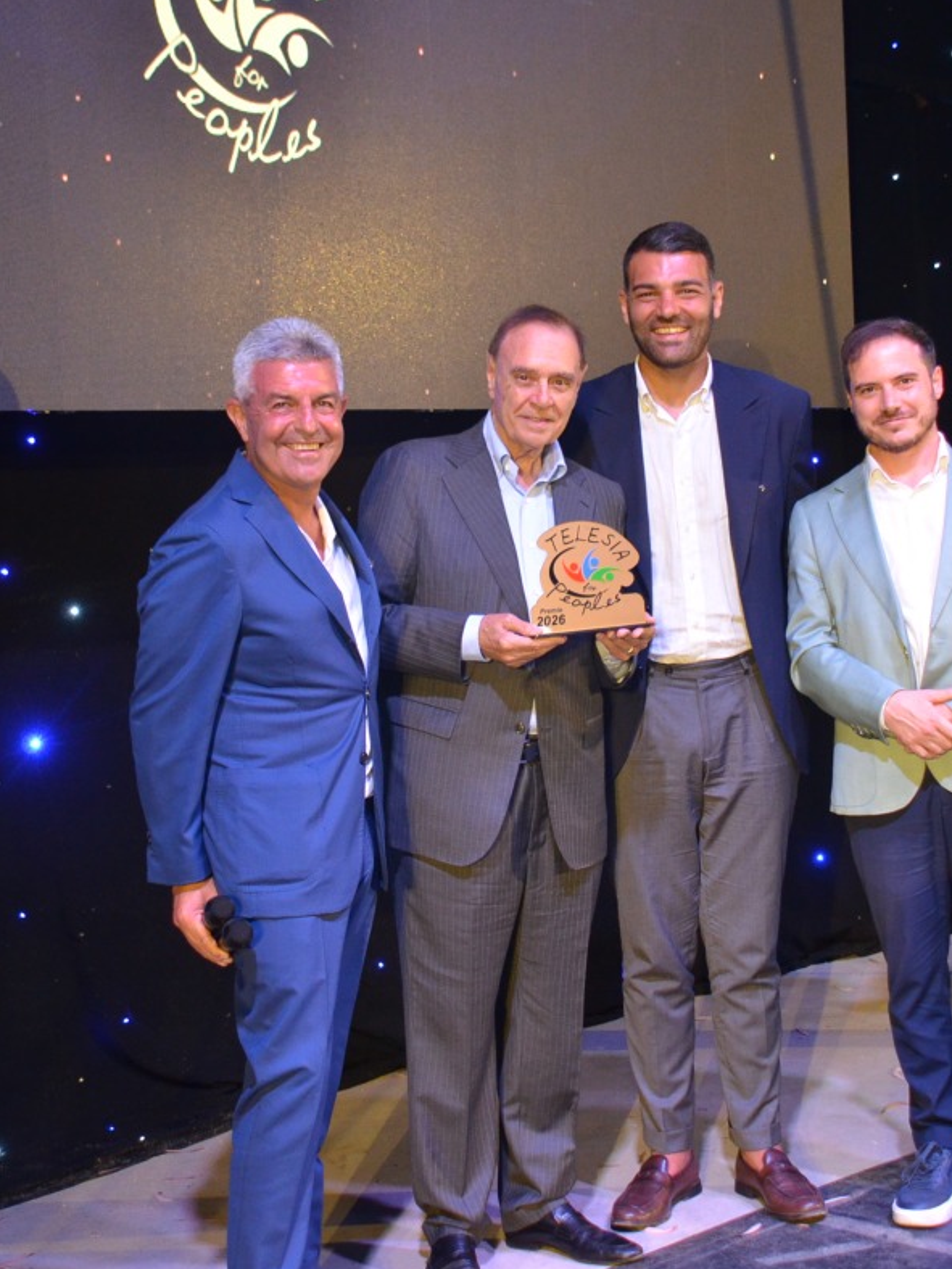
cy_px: 634
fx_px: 2090
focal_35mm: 57
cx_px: 578
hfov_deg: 25.6
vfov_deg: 33.8
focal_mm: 26
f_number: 4
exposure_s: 1/60
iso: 1400
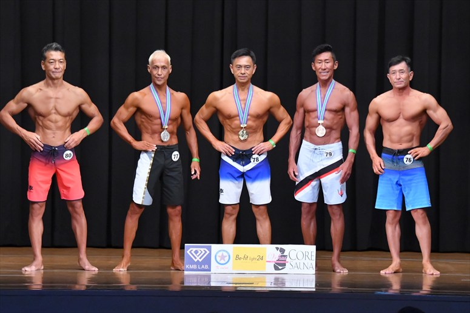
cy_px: 156
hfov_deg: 11.0
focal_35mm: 187
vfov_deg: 7.3
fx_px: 2440
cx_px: 235
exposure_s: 1/400
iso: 8000
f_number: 5.6
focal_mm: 125
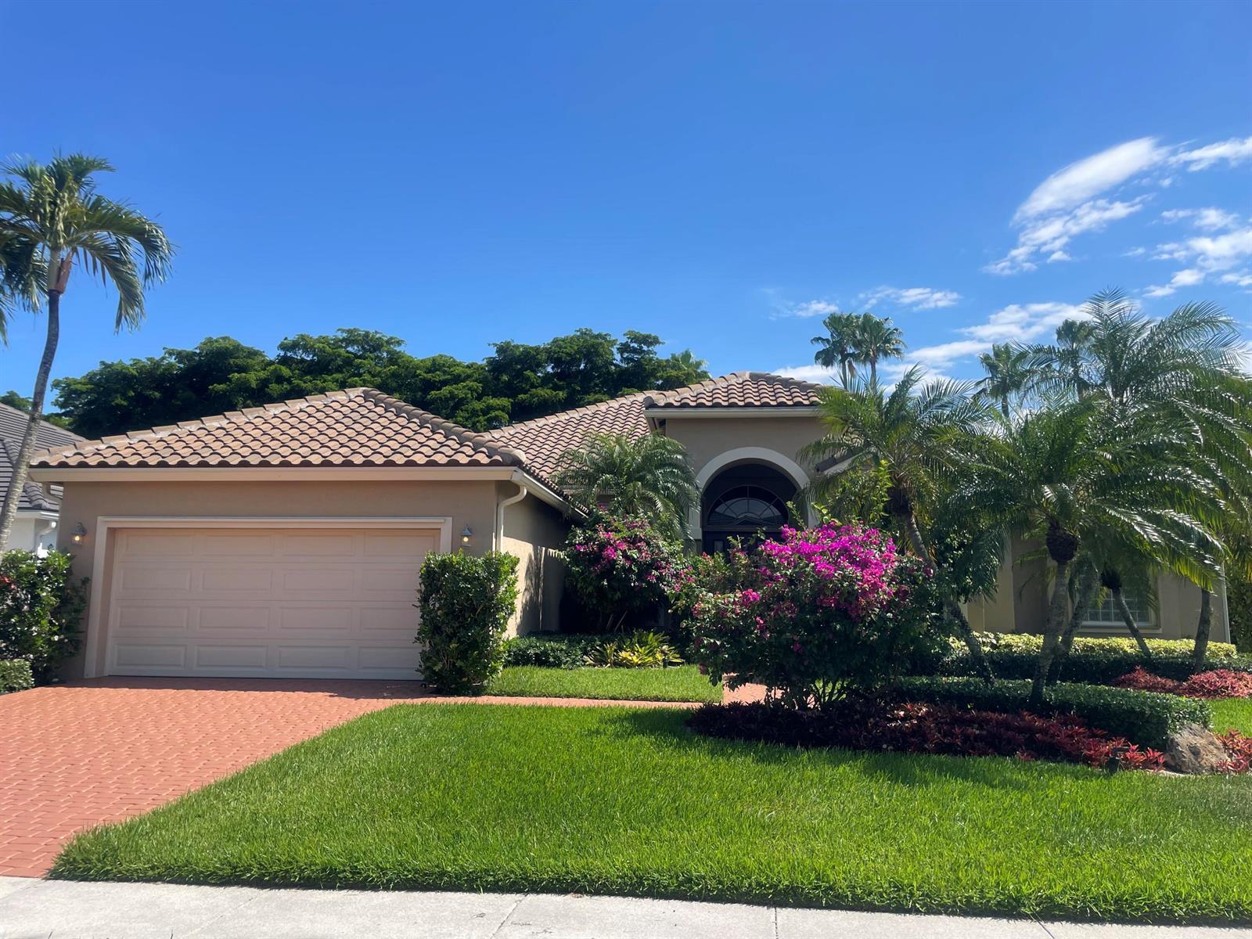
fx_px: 940
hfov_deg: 67.3
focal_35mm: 26
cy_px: 470
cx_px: 626
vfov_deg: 53.1
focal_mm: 4.2
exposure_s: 1/2882
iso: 32
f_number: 1.6
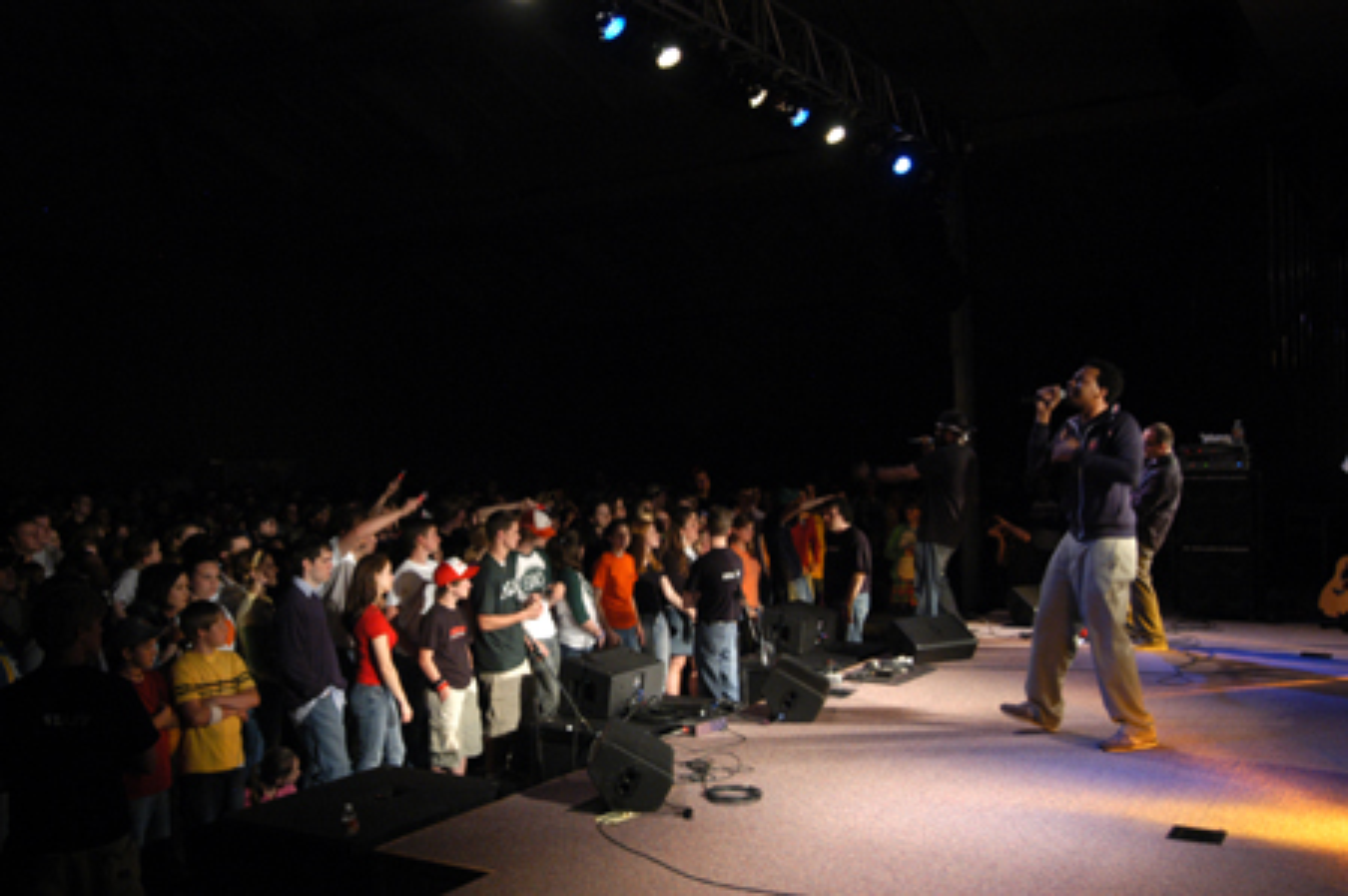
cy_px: 448
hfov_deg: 55.2
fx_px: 1290
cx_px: 674
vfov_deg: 38.3
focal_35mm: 34
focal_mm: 23
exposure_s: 1/40
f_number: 4.2
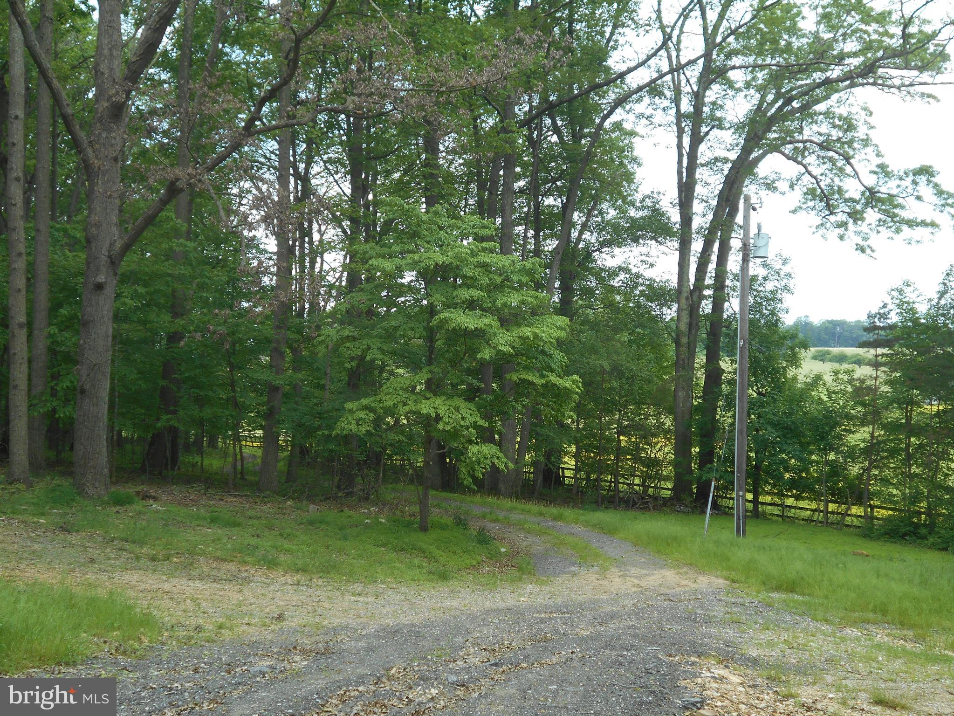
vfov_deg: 33.6
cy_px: 358
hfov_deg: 43.8
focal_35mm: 43
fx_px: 1185
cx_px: 477
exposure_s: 1/160
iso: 80
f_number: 4.2
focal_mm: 7.7
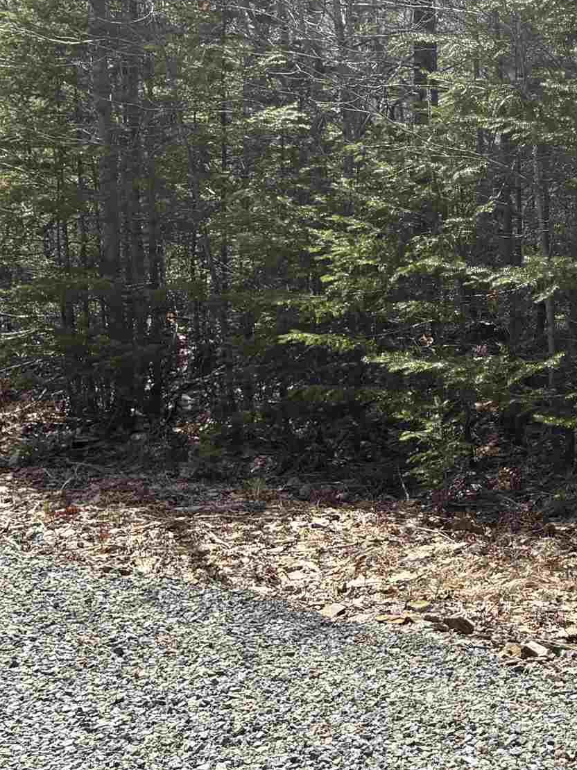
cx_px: 909
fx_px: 1600
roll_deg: +0.0
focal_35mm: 72
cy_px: 190
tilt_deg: -0.7
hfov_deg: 17.9
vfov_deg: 26.7
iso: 50
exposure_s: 1/1901
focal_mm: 5.96
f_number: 1.6
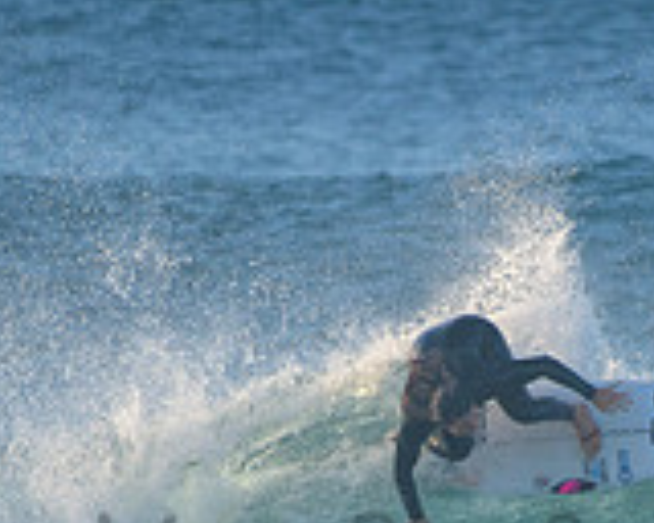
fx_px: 33002
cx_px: 519
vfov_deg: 0.9
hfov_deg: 1.1
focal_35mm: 1705
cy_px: 541
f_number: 5.6
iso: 800
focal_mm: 500
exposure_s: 1/2000
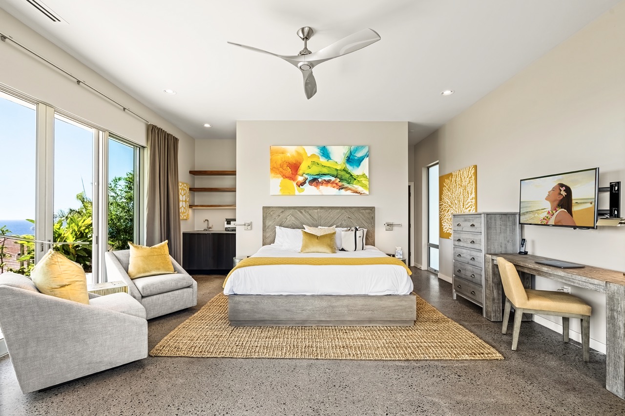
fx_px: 278
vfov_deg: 73.7
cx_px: 312
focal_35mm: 16
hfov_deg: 96.7
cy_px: 208
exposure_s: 1/30
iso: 320
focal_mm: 16
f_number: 8
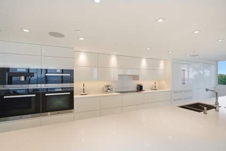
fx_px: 104
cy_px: 76
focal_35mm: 16
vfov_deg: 72.1
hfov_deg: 95.0
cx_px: 113
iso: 250
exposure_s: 1/100
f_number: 5.6
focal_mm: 16.5
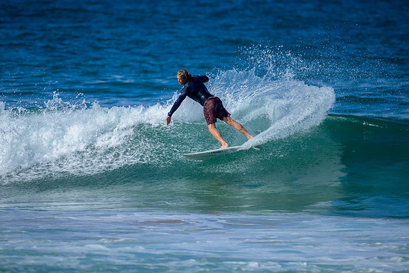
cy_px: 136
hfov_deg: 2.6
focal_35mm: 800
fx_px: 9091
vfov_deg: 1.7
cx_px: 204
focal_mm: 800
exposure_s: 1/2500
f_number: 6.3
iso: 250
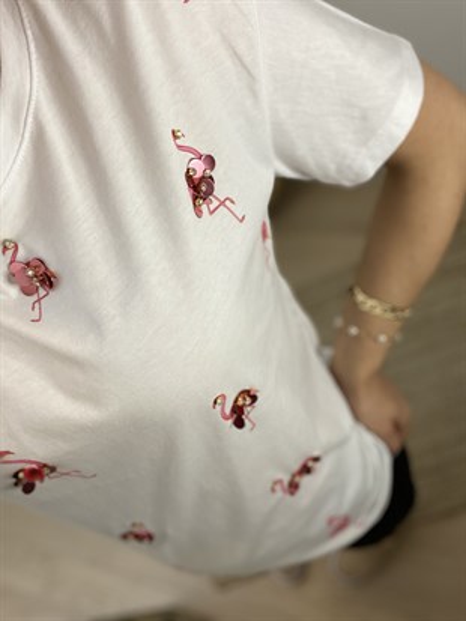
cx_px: 233
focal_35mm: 30
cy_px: 310
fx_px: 538
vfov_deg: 59.9
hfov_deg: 46.8
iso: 160
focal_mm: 2.71
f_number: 2.2
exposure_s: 1/50
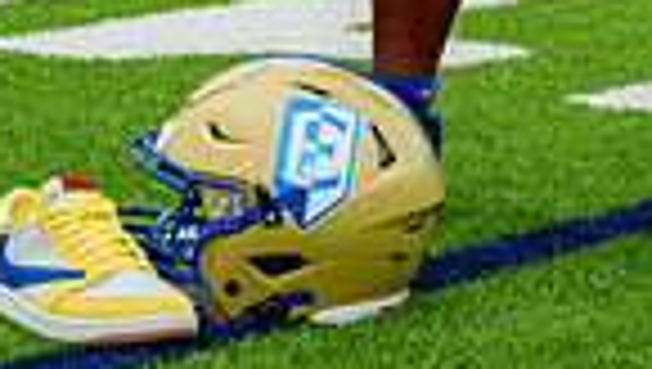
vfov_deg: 5.2
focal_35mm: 227
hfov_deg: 9.5
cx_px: 544
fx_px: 3930
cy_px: -590
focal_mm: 70
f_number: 7.1
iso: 200
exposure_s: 1/320
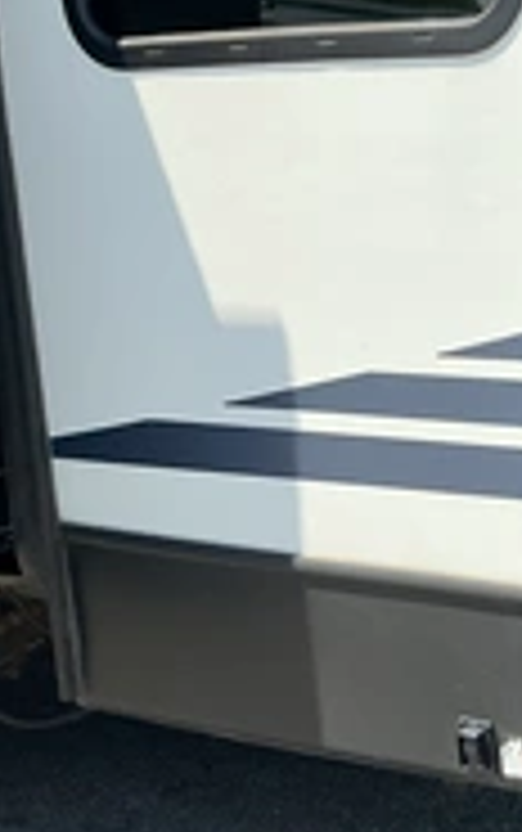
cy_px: 490
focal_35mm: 64
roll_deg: +1.5
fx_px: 1453
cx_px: 752
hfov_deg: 18.4
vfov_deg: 31.9
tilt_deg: -12.9
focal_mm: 3
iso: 25
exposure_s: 1/997
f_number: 1.8
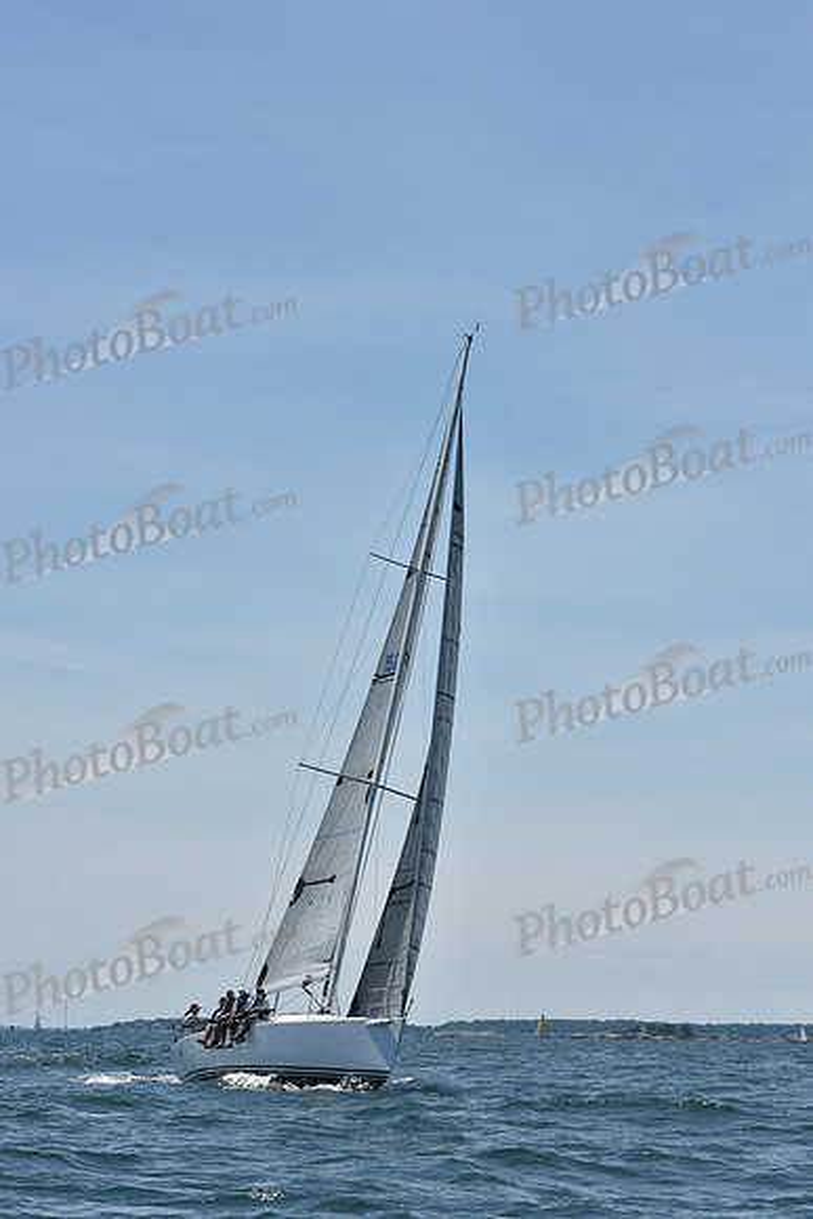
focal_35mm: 98
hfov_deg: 14.0
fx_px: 3318
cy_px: 610
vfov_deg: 20.8
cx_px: 406
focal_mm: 98
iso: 250
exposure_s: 1/1000
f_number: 11
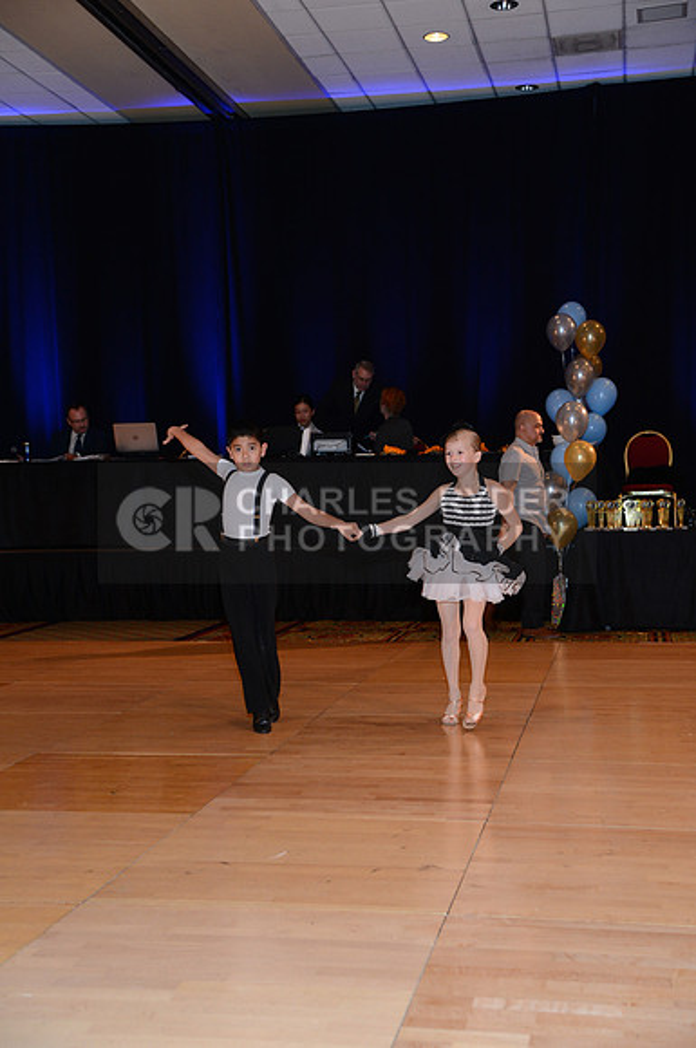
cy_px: 524
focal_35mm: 44
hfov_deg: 30.4
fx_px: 1280
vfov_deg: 44.6
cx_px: 348
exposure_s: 1/200
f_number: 4.5
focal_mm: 44
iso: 2000
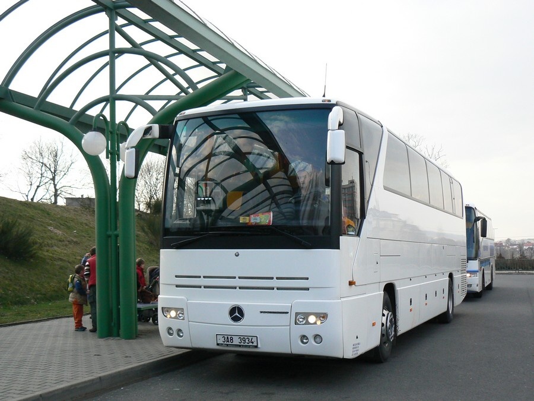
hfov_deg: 41.2
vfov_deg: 31.5
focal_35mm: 46
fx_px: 710
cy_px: 200
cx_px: 267
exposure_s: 1/500
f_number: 2.8
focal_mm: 7.6
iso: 160
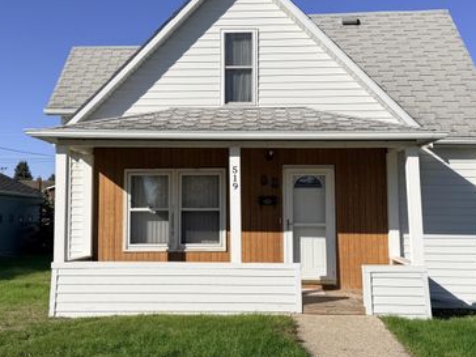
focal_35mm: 33
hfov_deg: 55.3
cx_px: 255
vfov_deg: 42.9
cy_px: 158
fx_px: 454
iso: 80
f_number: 1.78
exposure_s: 1/8130
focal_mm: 6.76
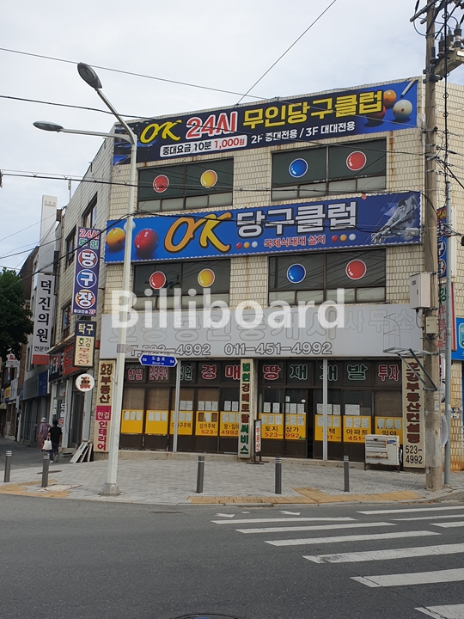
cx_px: 232
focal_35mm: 26
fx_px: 465
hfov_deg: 53.1
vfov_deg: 67.3
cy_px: 310
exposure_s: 1/1272
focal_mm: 4.3
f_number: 2.4
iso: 50
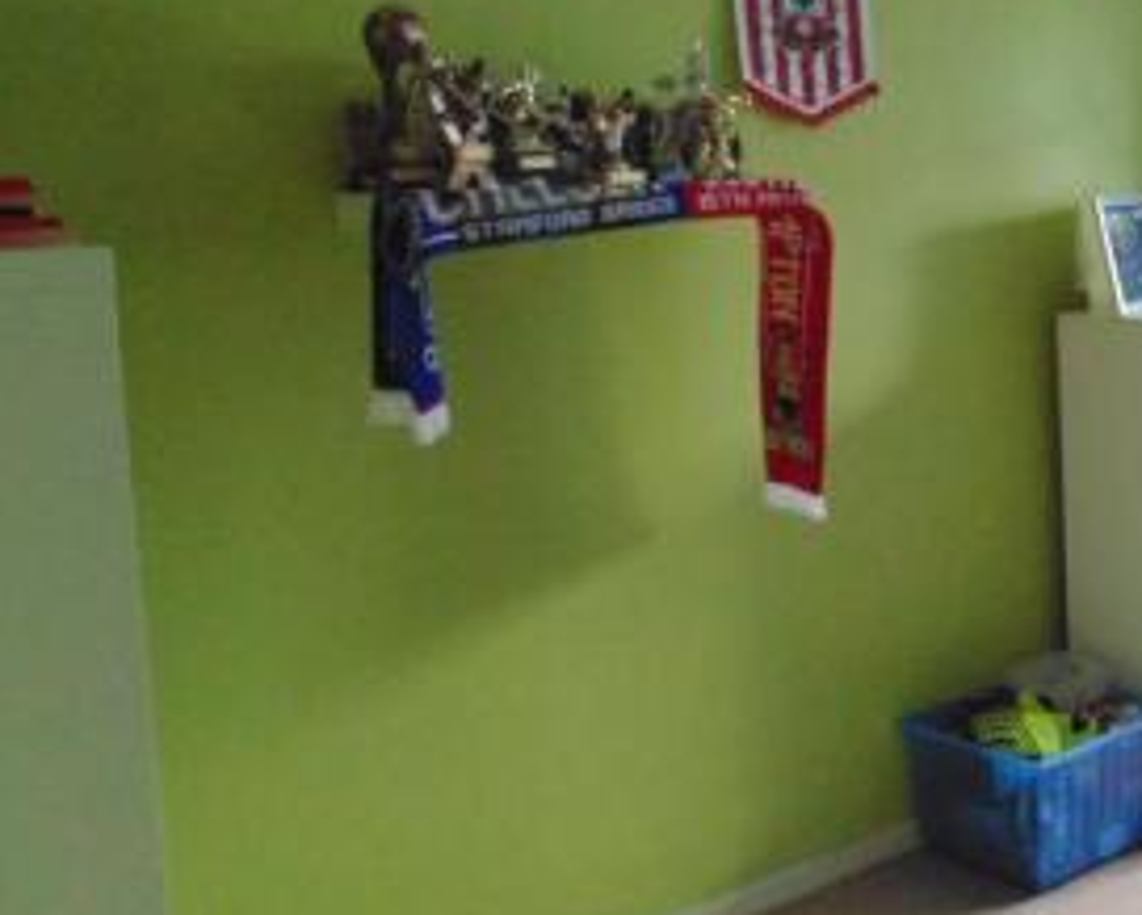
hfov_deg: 35.7
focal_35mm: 46
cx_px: 1186
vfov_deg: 32.6
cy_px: 325
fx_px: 1556
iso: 400
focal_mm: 4
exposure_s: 1/25
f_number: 3.1
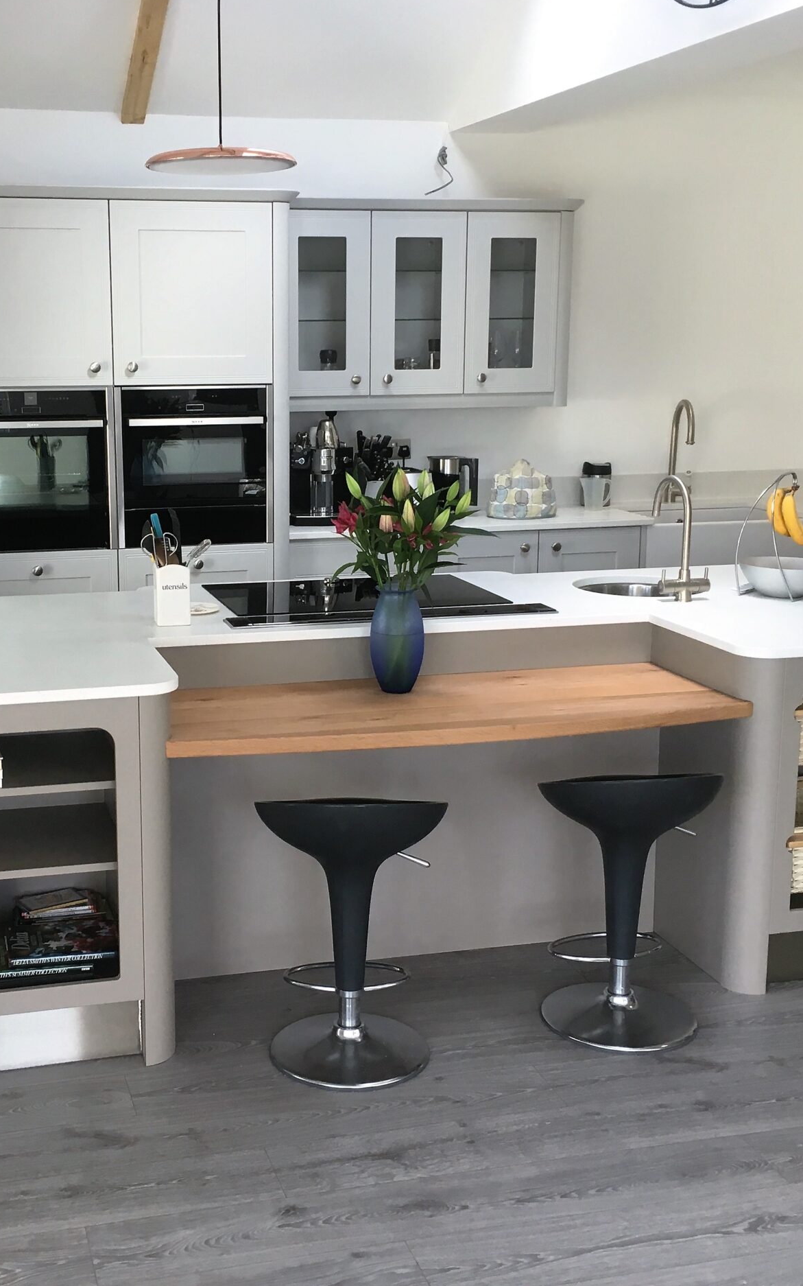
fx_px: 1471
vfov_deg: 47.2
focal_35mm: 42
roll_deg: -0.1
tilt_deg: -11.7
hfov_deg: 30.3
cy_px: 629
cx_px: 266
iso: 25
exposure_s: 1/33
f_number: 2.2
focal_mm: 4.15
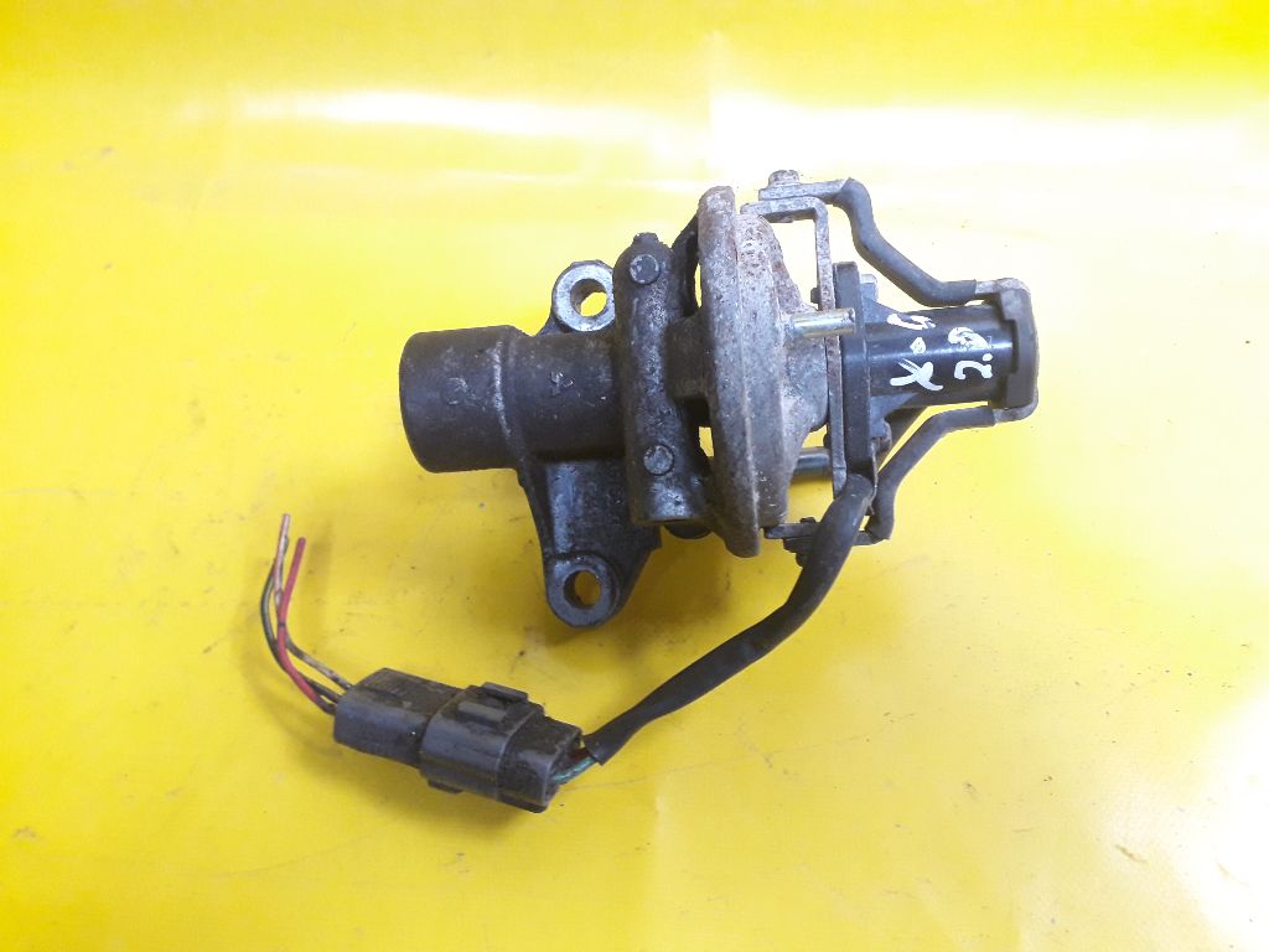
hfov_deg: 65.3
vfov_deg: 51.4
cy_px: 476
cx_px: 634
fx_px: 990
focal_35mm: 27
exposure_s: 1/50
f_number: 1.9
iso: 200
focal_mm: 3.6
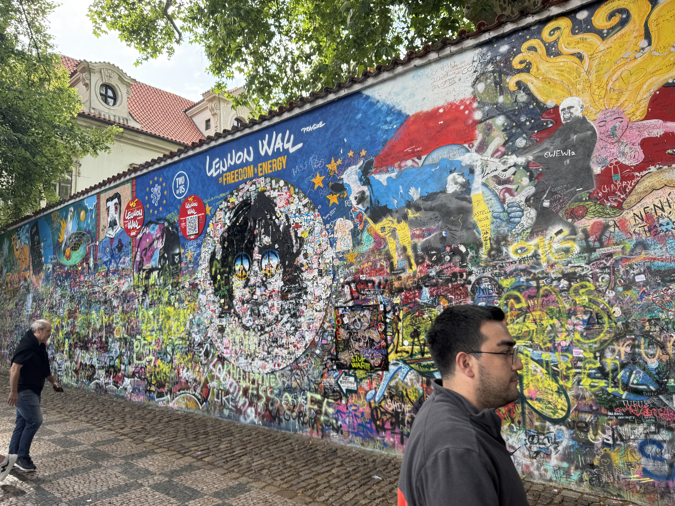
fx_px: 468
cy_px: 253
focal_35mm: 24
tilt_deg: +8.4
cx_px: 338
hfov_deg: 71.6
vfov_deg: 56.8
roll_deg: +1.7
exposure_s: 1/349
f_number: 1.78
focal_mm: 6.76
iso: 80
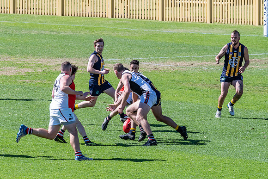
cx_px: 116
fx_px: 4445
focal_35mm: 597
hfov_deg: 3.5
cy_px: 101
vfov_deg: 2.3
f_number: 14
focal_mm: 350
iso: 800
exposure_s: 1/800
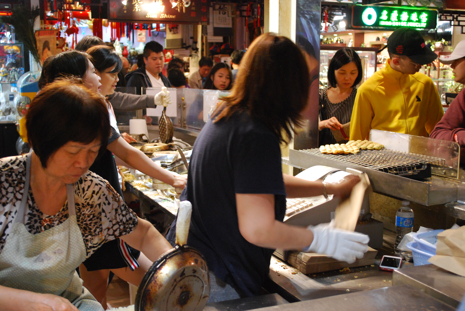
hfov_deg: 43.6
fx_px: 582
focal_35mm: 45
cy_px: 156
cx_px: 232
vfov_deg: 29.9
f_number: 4.8
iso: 1100
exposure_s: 1/30
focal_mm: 30
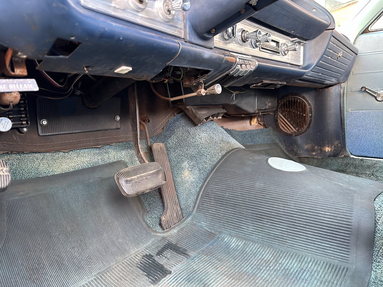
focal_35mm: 24
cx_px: 192
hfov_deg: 71.6
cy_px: 144
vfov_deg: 56.8
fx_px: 266
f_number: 1.78
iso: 250
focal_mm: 6.86
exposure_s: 1/71
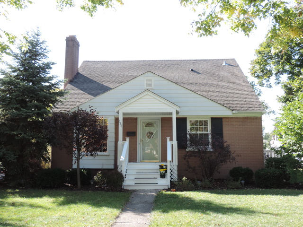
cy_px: 114
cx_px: 152
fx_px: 289
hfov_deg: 55.4
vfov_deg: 42.9
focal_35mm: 33
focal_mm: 5.8
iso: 80
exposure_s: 1/160
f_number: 3.2
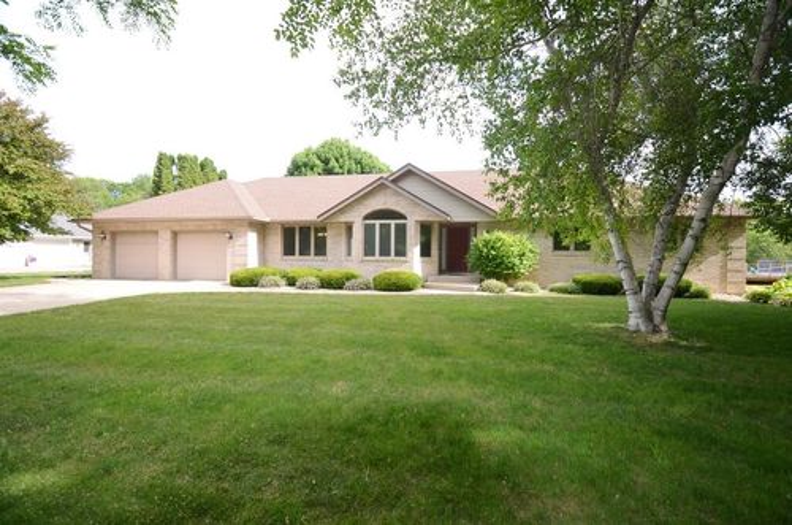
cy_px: 262
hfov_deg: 100.5
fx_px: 329
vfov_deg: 77.1
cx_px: 396
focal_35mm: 15
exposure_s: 1/200
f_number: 4
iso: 100
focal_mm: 10
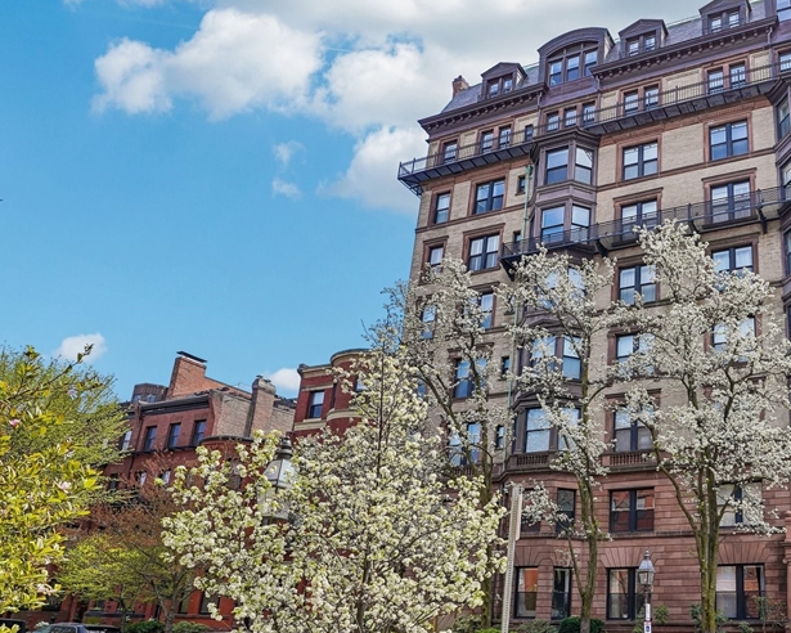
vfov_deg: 56.4
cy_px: 375
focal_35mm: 25
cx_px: 567
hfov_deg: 65.0
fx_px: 585
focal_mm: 16
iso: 100
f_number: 8
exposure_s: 1/100
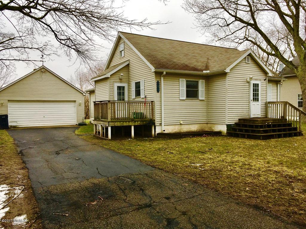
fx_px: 256
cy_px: 114
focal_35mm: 29
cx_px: 153
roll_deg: -0.2
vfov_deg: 48.2
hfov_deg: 61.7
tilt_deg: -1.5
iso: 25
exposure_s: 1/174
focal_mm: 4.15
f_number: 2.2
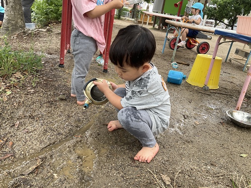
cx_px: 126
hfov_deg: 61.7
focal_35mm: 29
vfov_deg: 48.2
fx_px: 210
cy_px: 94
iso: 25
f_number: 1.8
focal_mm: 3
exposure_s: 1/262
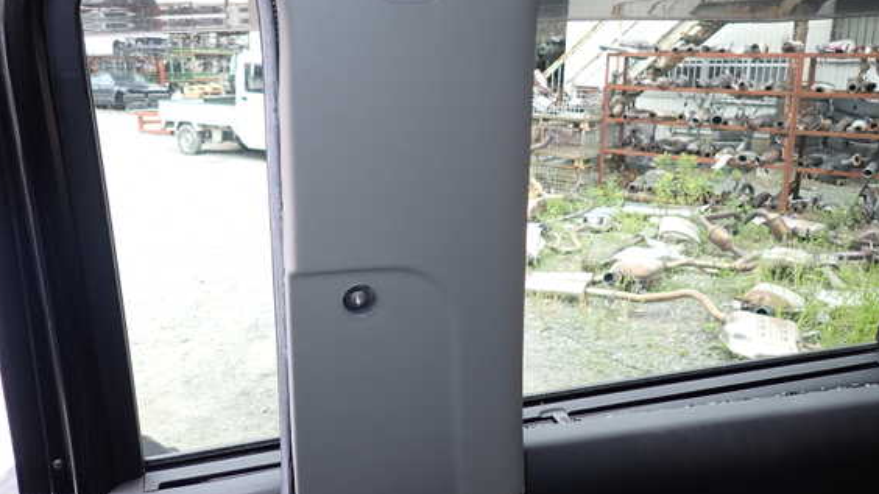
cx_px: 416
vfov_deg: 40.1
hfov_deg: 66.0
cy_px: 220
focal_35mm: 29
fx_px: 676
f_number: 2
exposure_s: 1/125
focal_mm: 4.5
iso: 125
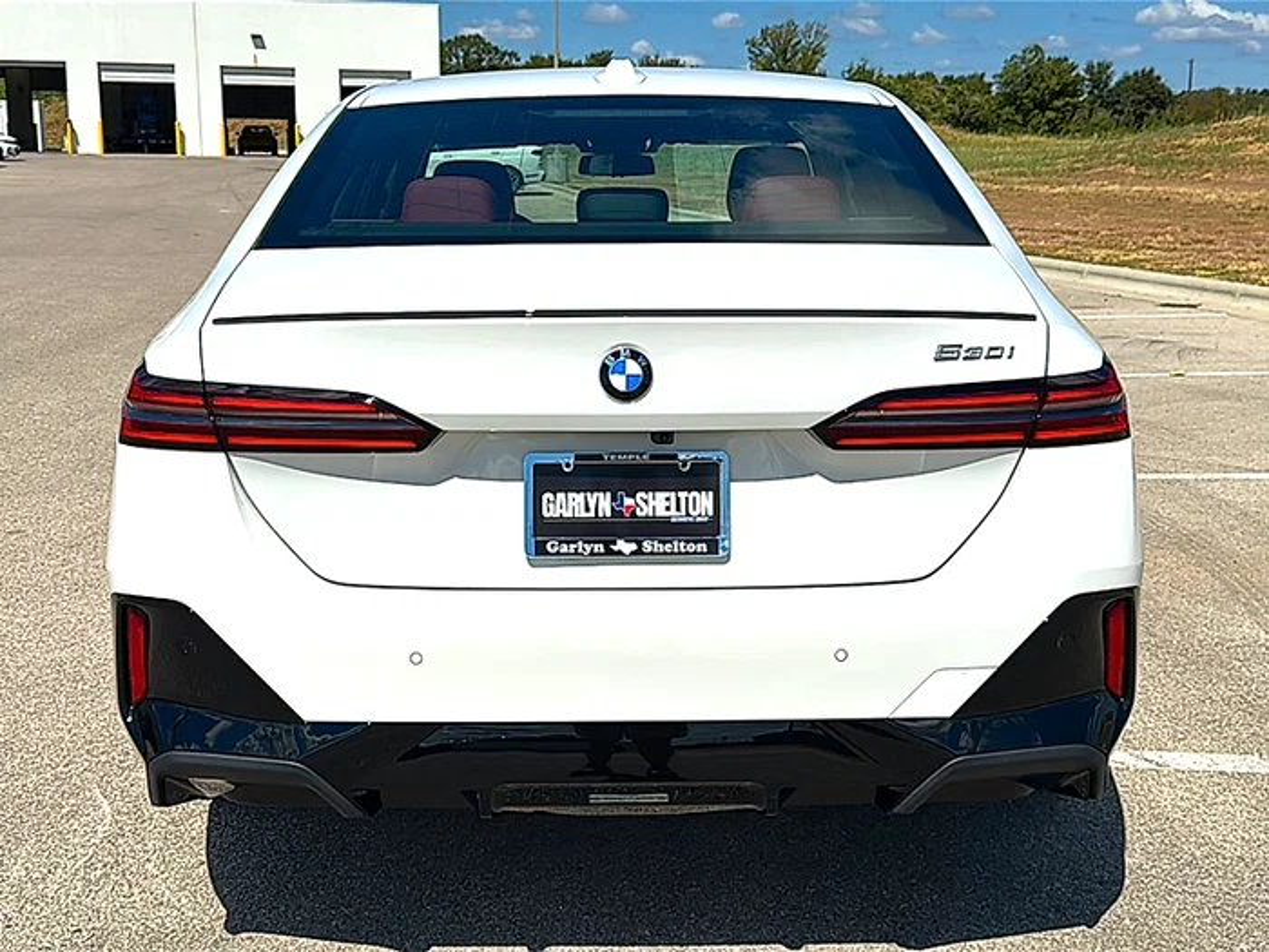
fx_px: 1356
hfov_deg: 50.1
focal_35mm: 37
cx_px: 634
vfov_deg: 38.7
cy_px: 476
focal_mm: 6.86
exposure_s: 1/10989
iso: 64
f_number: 1.78
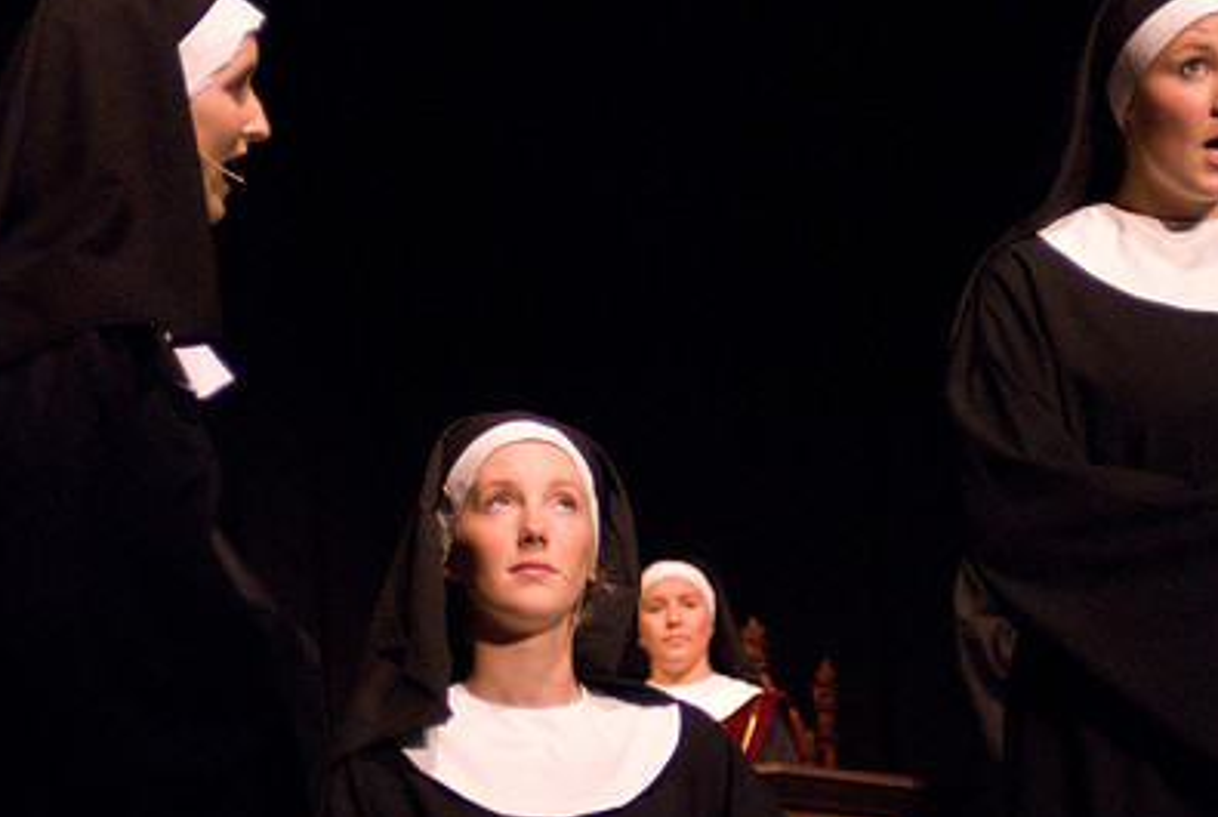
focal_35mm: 110
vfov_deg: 12.5
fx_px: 3729
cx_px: 648
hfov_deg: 18.6
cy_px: 373
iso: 1600
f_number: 2.8
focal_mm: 50
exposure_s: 1/100
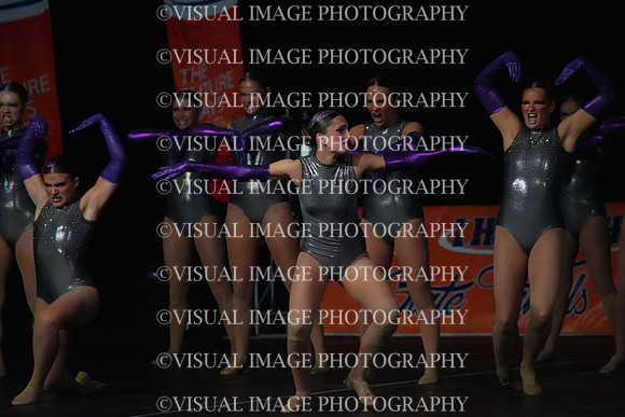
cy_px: 208
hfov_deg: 6.9
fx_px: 5209
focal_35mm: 300
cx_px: 312
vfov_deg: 4.6
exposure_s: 1/1000
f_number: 5.6
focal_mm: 300
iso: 12800
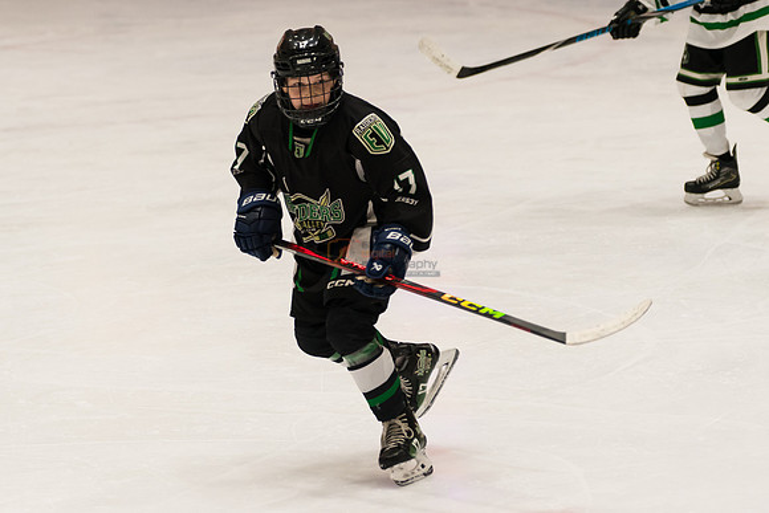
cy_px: 244
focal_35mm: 183
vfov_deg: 7.5
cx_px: 289
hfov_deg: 11.2
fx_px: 3920
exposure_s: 1/1000
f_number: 2.8
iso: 2000
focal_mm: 98
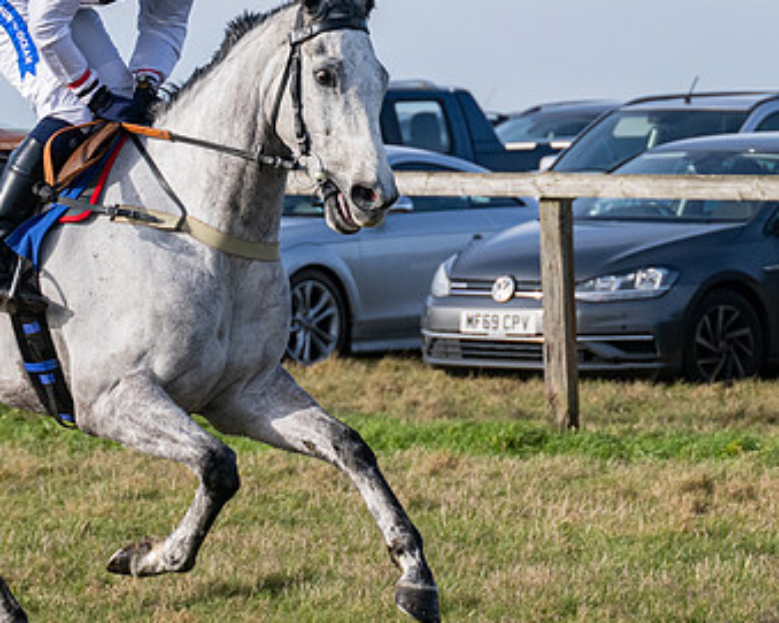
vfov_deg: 5.2
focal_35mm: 300
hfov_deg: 6.4
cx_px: 168
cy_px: 311
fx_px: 6915
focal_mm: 98
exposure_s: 1/2000
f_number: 5
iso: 400
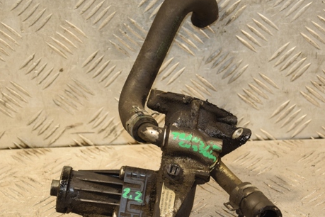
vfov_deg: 9.9
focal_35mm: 138
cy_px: 106
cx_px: 161
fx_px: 1246
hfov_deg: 14.9
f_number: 5.3
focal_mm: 66
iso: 800
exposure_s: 1/160
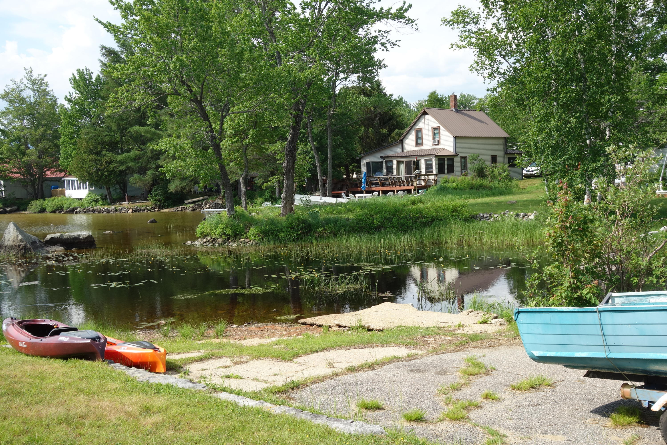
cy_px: 222
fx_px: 723
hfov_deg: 49.6
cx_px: 334
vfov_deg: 34.2
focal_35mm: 39
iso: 125
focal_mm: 14.57
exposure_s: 1/250
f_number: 5.6
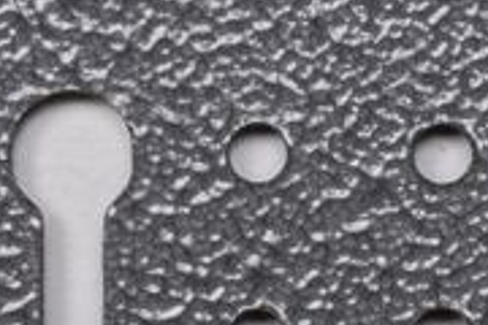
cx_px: 626
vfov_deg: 3.5
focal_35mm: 388
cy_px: -353
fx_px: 5259
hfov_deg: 5.3
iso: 80
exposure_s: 1/10
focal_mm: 70
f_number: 16
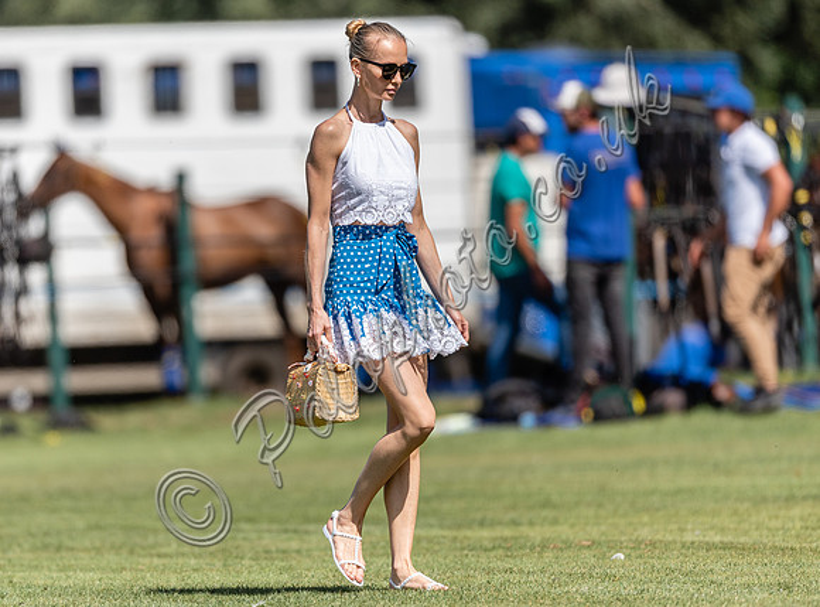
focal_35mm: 626
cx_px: 358
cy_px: 323
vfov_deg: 2.4
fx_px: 14745
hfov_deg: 3.2
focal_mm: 500
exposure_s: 1/4000
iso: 320
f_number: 4
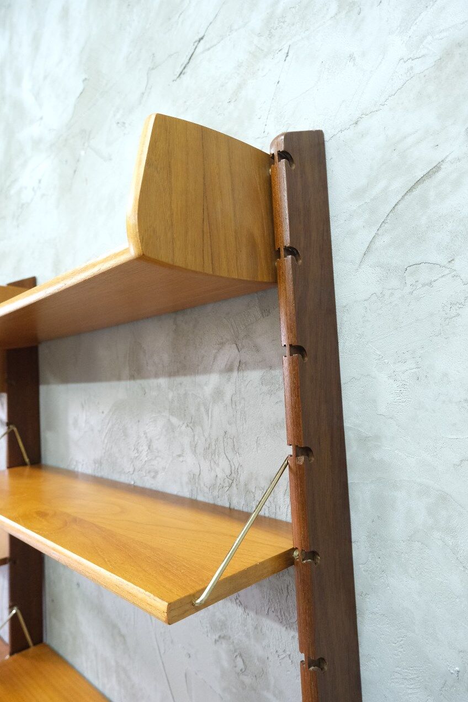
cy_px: 351
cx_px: 234
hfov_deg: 53.1
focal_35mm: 24
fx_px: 468
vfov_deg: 73.7
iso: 2500
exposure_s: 1/20
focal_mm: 16
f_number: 4
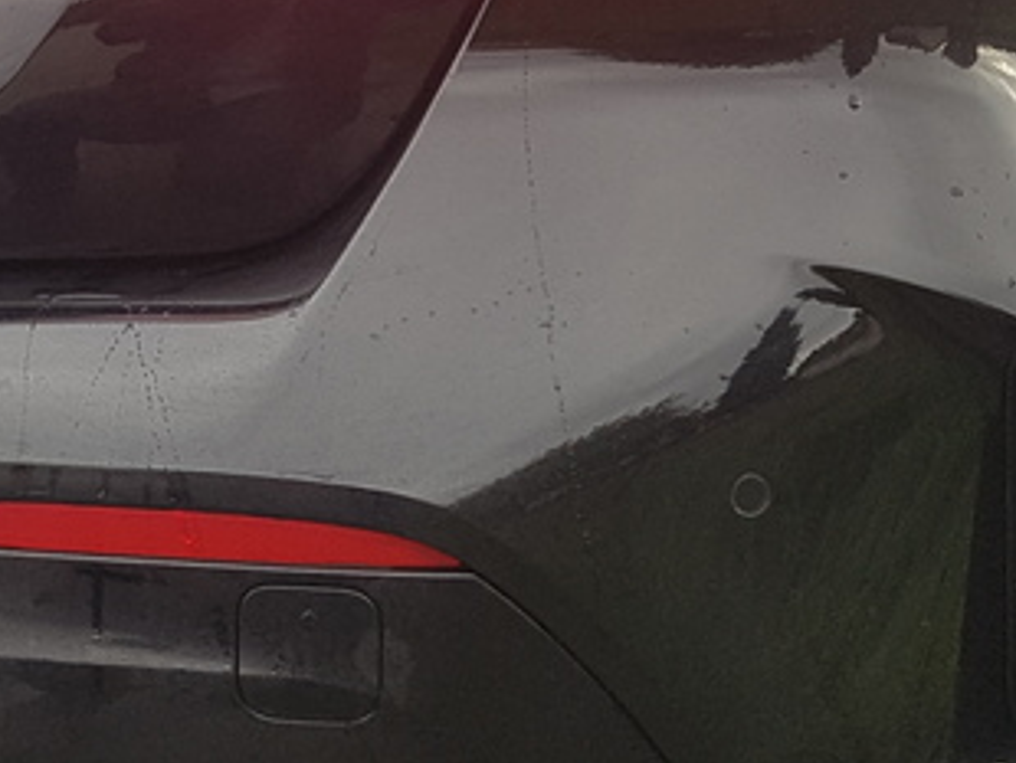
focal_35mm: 67
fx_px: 1968
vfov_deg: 21.6
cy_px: 124
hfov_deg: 25.8
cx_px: -210
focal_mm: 4.2
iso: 50
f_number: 1.7
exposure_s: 1/115
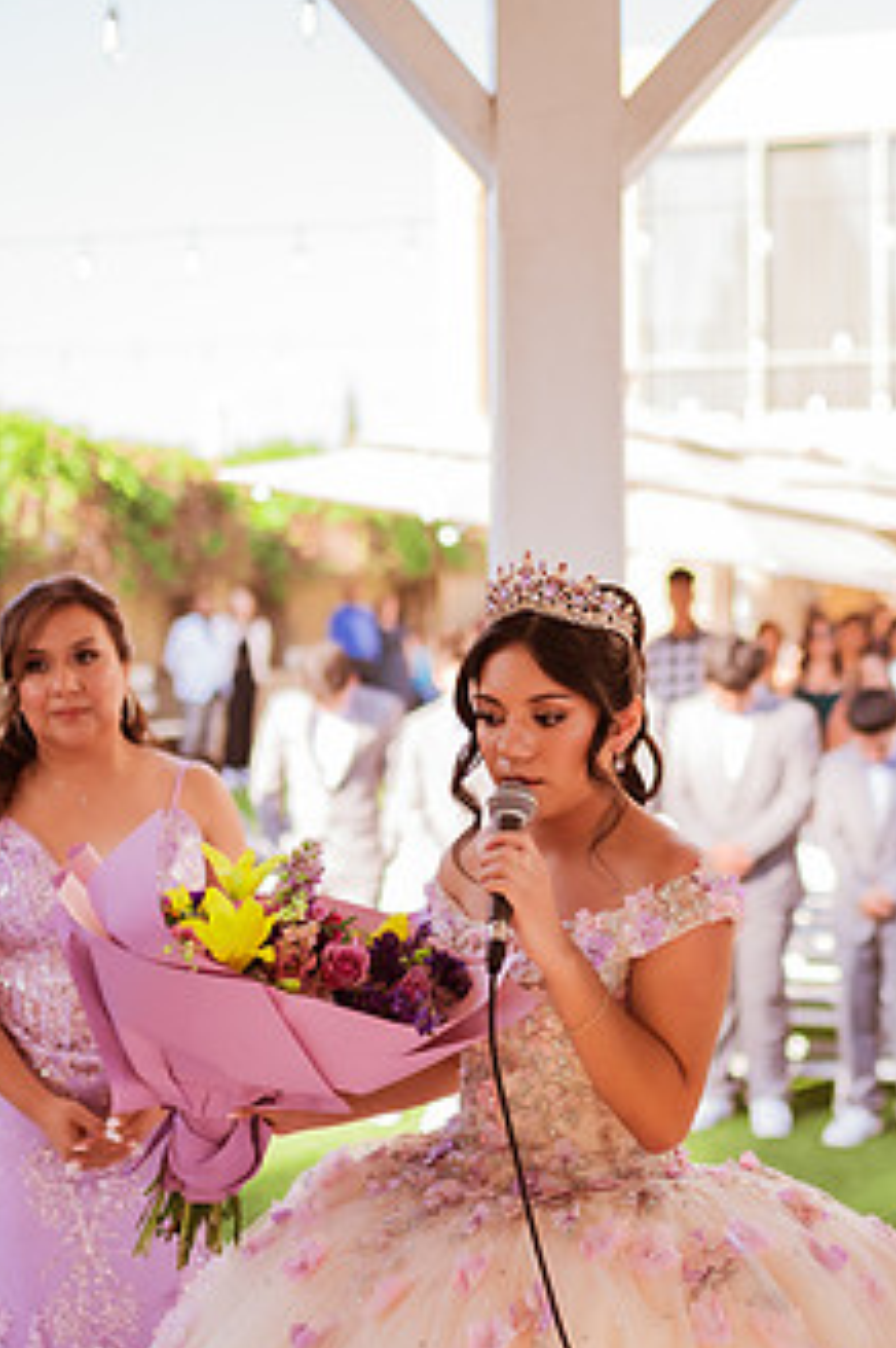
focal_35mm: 63
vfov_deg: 31.9
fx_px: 2357
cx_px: 588
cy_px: 781
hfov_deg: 21.5
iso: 100
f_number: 1.6
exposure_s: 1/800
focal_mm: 35
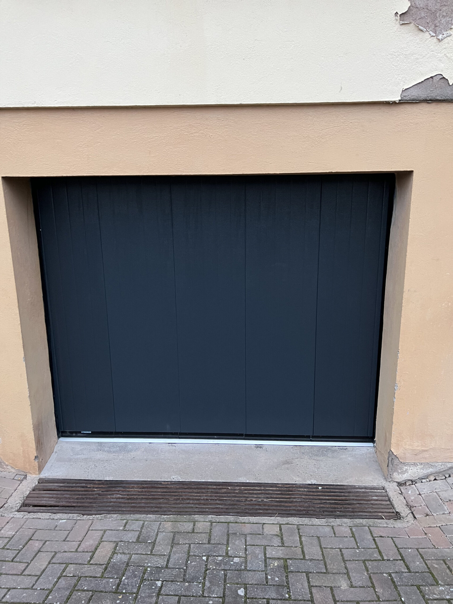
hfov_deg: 53.1
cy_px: 302
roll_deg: +0.4
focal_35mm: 26
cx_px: 226
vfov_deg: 67.3
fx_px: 454
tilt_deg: -13.2
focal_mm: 5.7
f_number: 1.5
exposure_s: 1/50
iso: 500
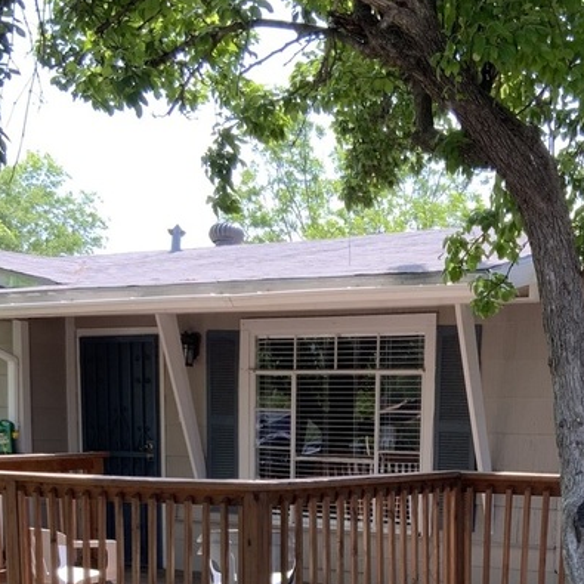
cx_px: 383
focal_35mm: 70
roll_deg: -0.4
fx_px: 1336
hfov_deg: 24.6
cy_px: 622
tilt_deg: -10.3
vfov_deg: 23.3
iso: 16
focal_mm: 3
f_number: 1.8
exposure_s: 1/145
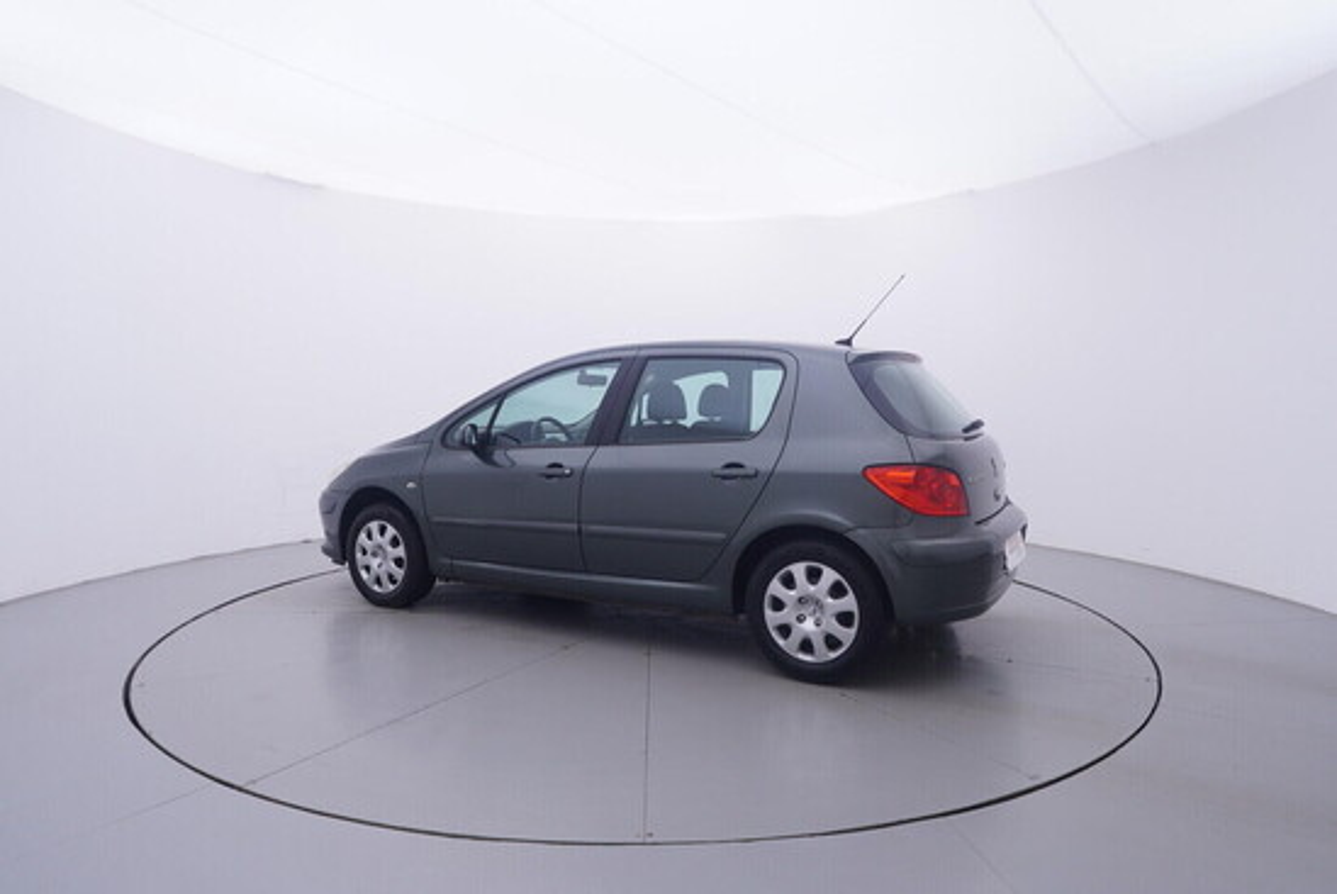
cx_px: 668
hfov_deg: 77.3
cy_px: 447
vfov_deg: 56.2
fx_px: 836
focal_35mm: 22
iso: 200
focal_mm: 15
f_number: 5
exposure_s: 1/80
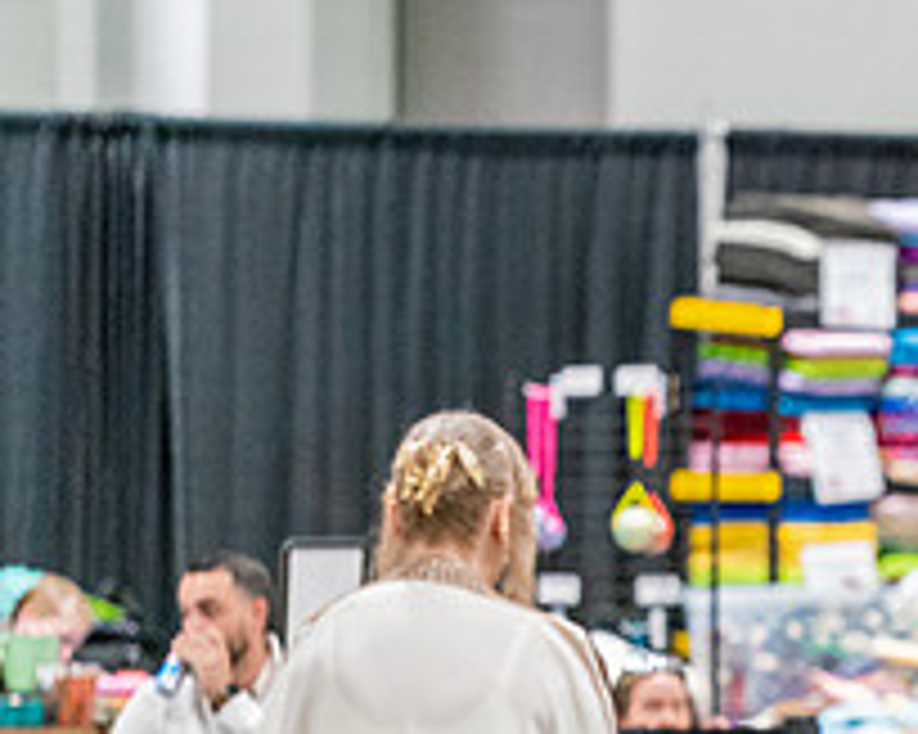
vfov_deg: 2.9
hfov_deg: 3.6
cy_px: 691
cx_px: 1197
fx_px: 14501
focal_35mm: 534
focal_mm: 200
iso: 6400
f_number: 2.8
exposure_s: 1/250
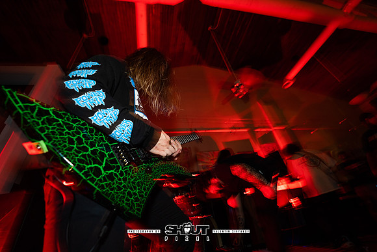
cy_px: 126
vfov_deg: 81.2
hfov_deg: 104.2
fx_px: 147
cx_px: 188
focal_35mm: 14
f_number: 2.8
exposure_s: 1/13
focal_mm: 14
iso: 800
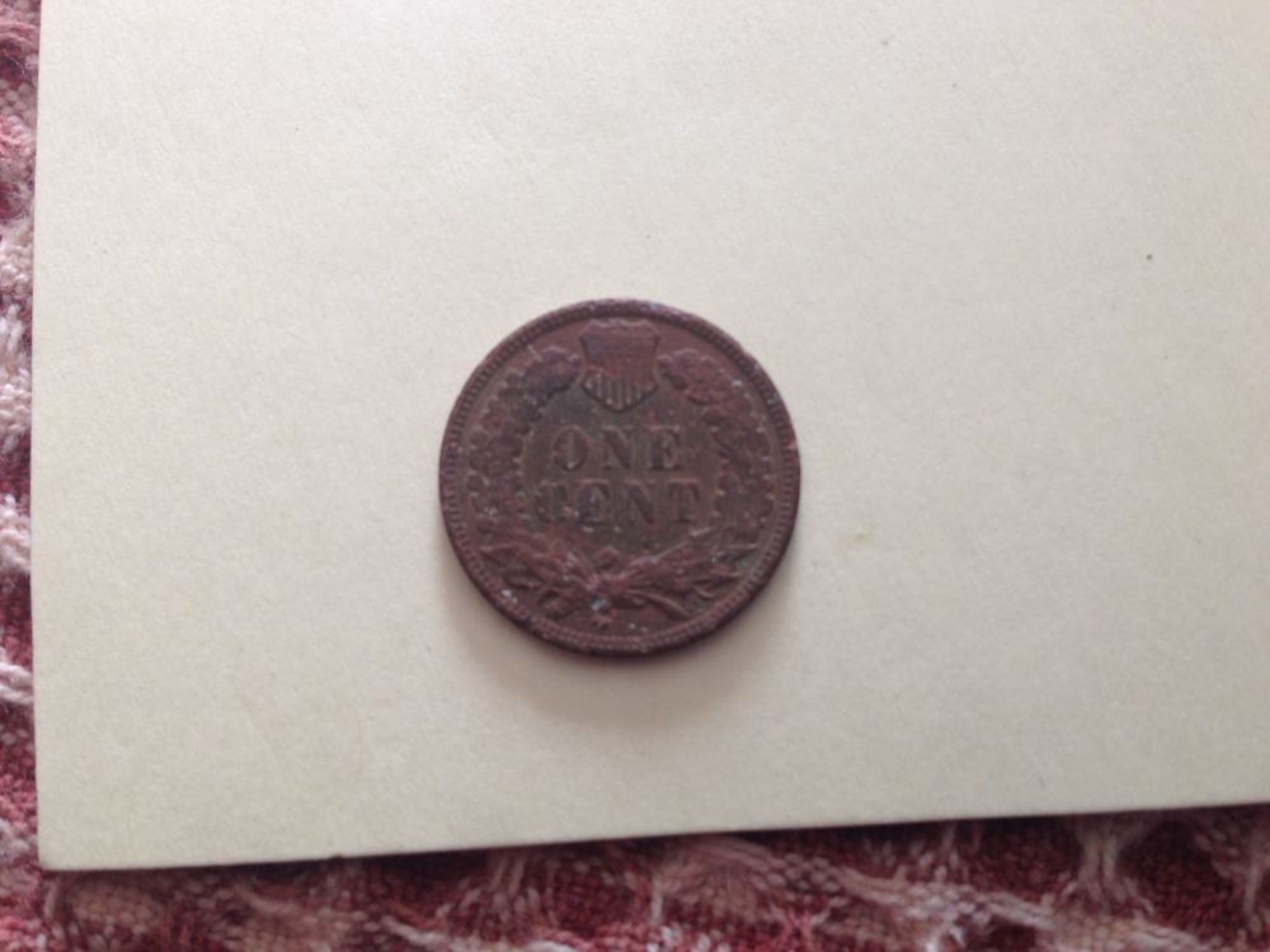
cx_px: 635
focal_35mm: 33
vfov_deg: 42.9
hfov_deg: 55.4
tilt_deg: -81.6
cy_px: 476
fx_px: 1211
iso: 50
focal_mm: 4.12
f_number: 2.4
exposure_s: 1/20
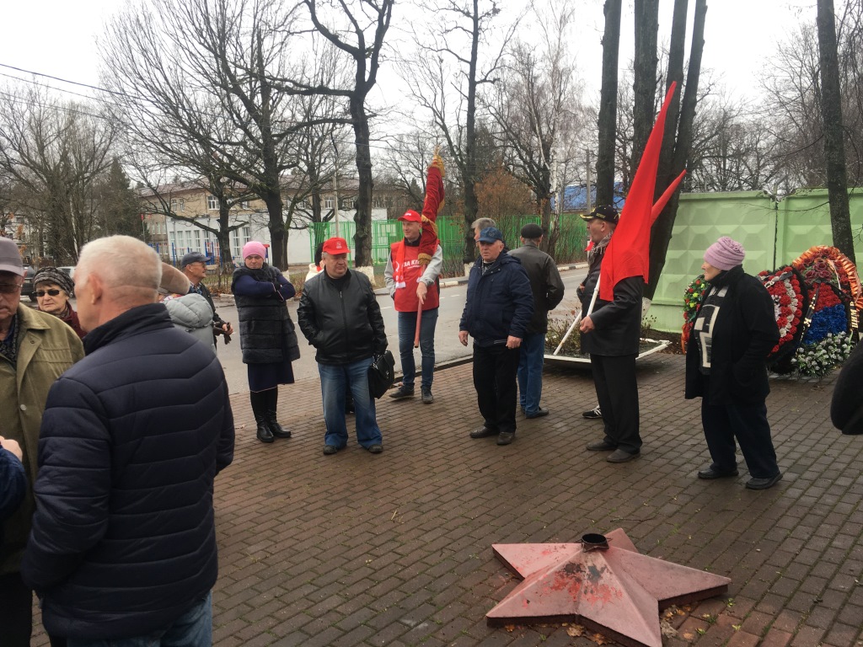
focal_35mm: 29
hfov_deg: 61.7
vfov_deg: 48.2
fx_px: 723
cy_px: 324
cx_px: 432
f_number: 2.2
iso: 25
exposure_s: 1/100
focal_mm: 4.15
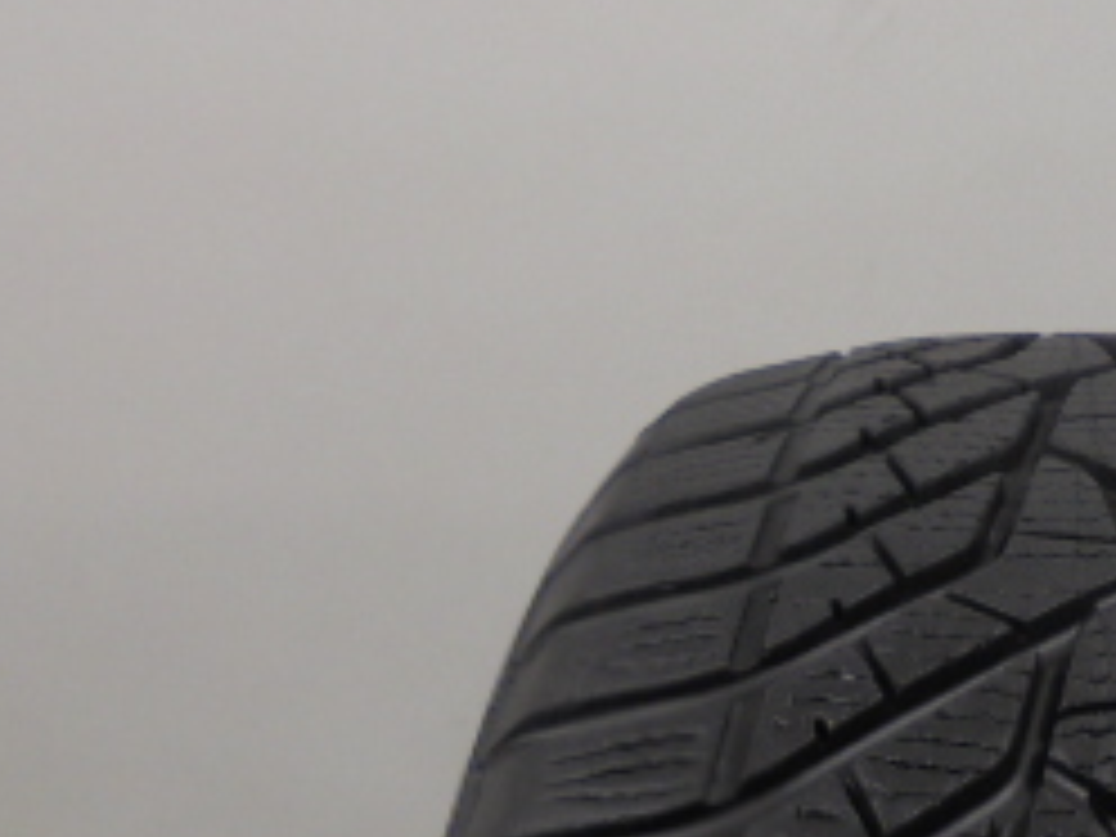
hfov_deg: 27.7
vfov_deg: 21.9
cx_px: 1044
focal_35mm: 67
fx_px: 2160
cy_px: 396
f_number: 3.5
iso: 100
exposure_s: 1/30
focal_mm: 4.6
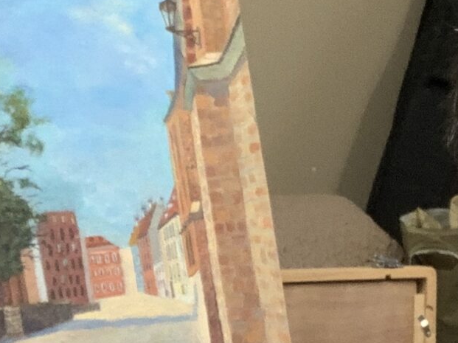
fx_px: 1745
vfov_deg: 11.1
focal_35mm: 132
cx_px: 79
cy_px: 322
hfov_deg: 14.8
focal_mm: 2.87
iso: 200
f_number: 2.2
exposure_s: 1/33
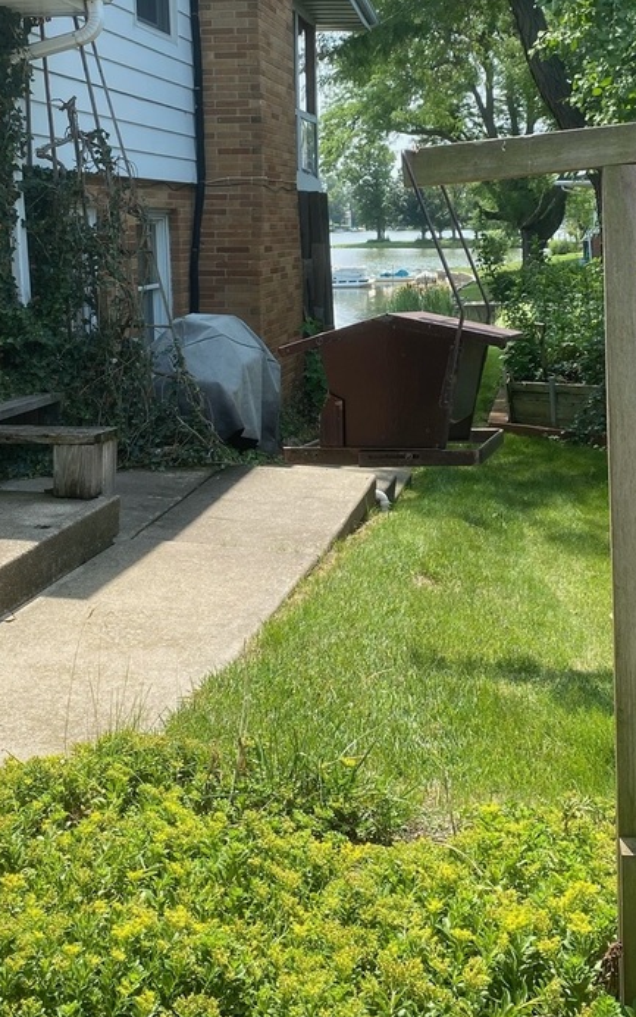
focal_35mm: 43
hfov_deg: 29.8
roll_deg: -0.7
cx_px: 395
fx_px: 1192
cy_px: 341
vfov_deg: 45.5
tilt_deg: -4.5
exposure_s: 1/890
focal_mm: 4.25
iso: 32
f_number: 1.8
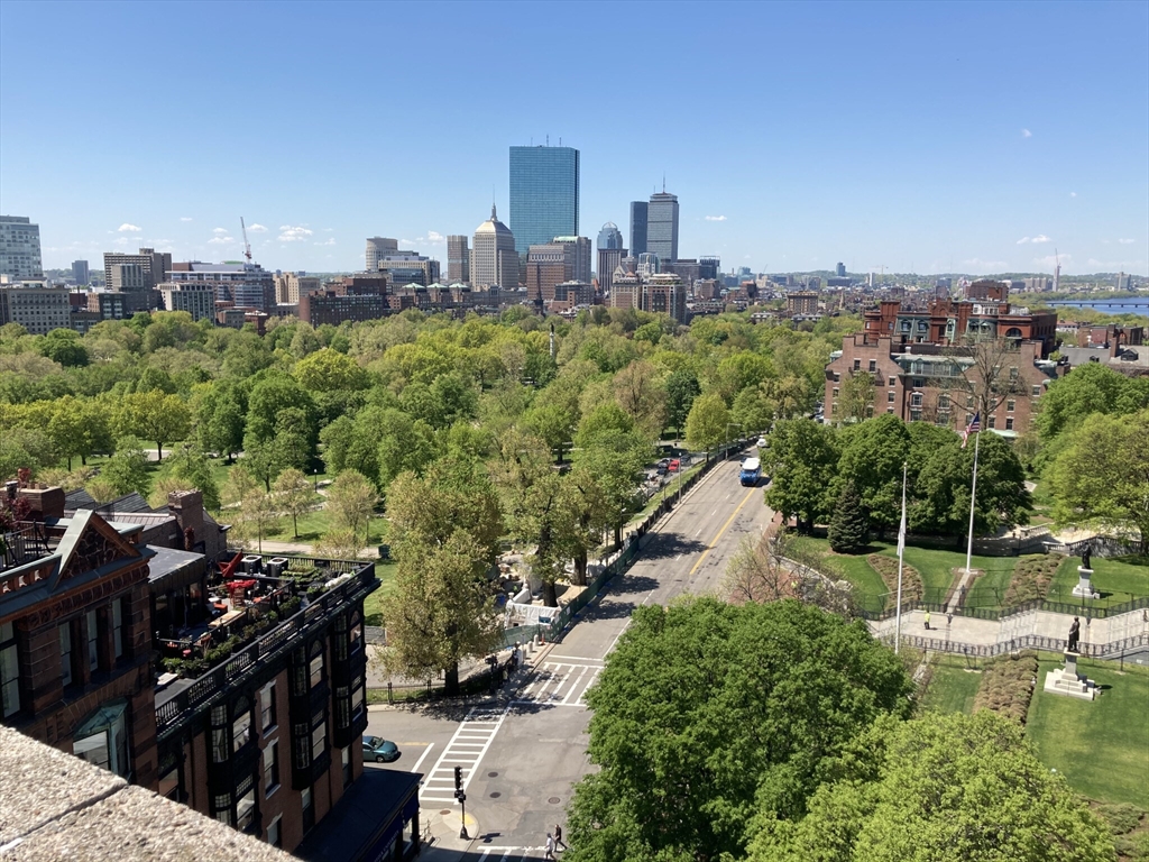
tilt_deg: -8.9
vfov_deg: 49.7
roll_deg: -0.3
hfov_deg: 63.4
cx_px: 574
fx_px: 929
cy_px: 431
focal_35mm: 28
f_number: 1.8
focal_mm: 3.99
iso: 20
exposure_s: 1/1567
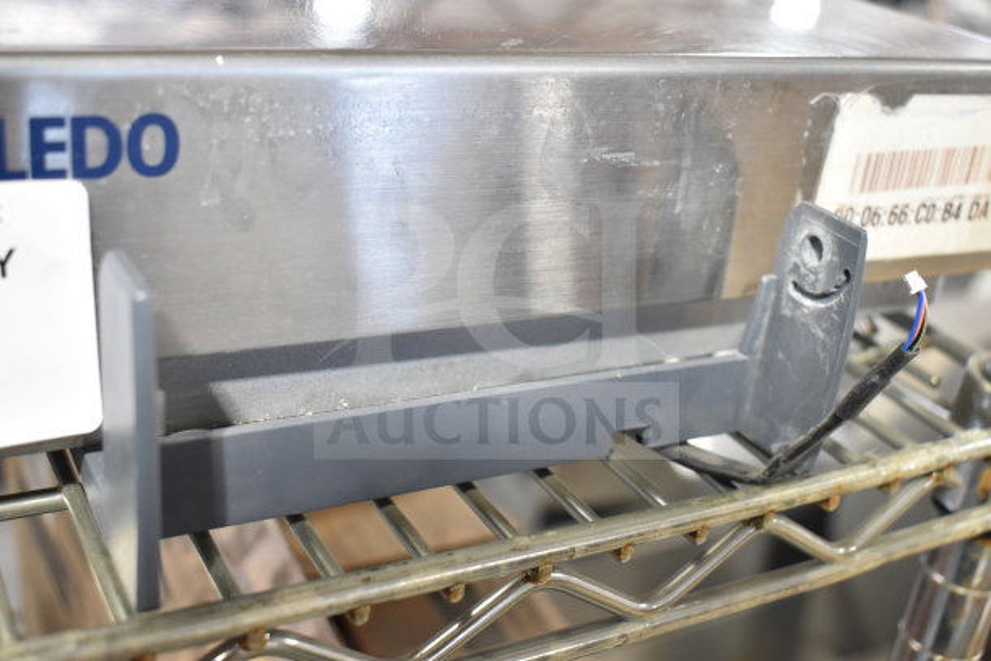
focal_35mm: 44
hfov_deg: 45.0
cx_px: 496
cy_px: 330
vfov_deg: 30.9
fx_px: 1198
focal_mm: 29
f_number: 4.2
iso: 1400
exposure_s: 1/50
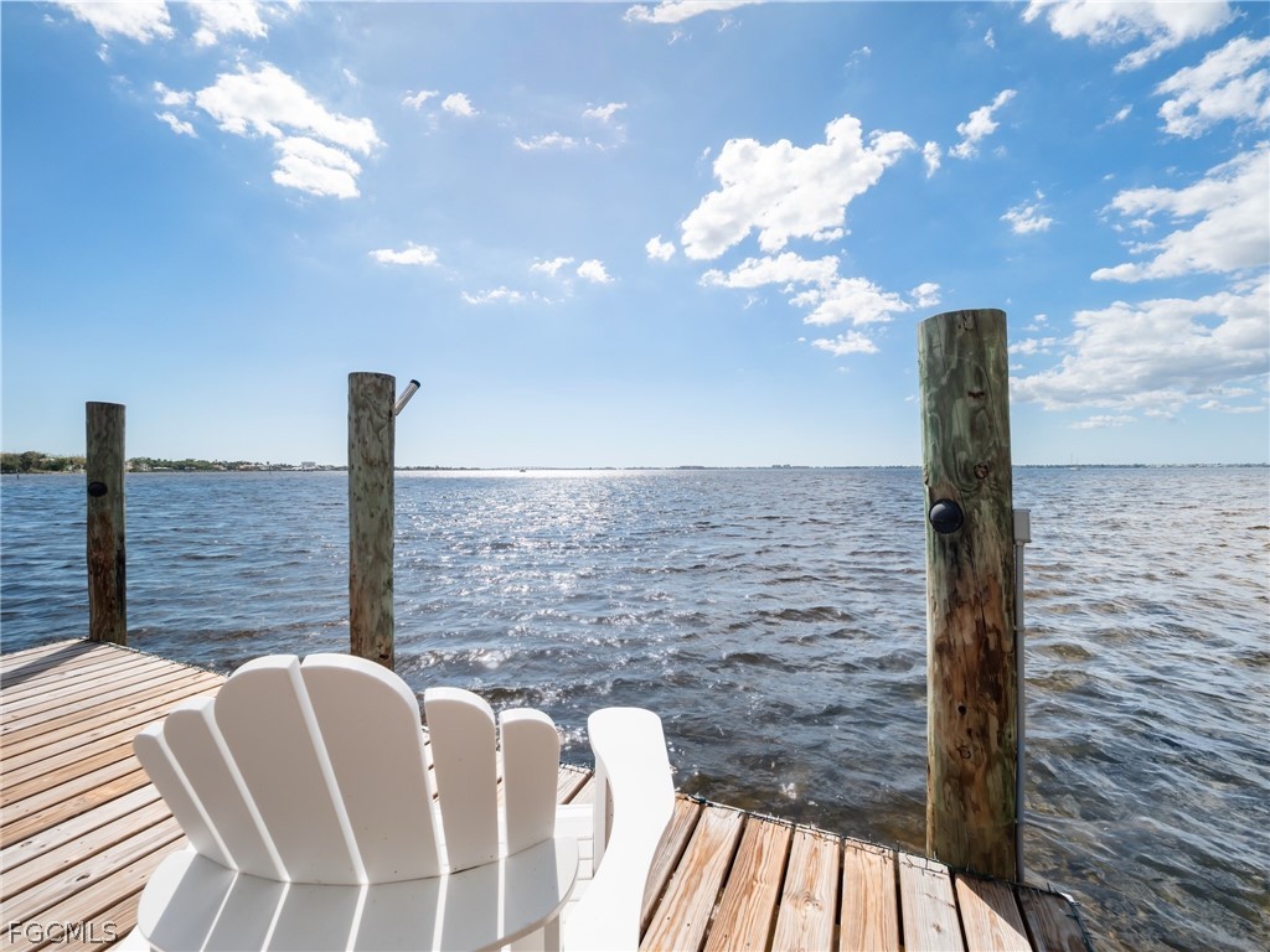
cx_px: 635
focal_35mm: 14
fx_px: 514
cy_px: 476
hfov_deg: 102.1
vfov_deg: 85.7
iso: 200
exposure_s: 1/400
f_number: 7.1
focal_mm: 7
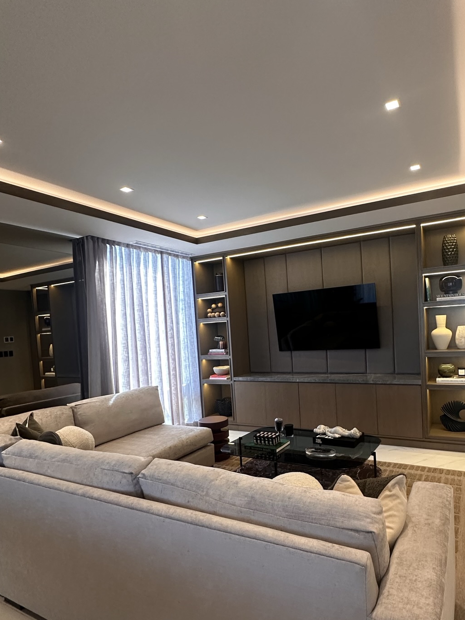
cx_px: 280
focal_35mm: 21
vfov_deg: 78.7
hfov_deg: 62.9
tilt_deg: -2.6
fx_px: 376
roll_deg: +2.9
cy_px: 344
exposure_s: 1/120
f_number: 2.2
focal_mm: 2.22
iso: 250
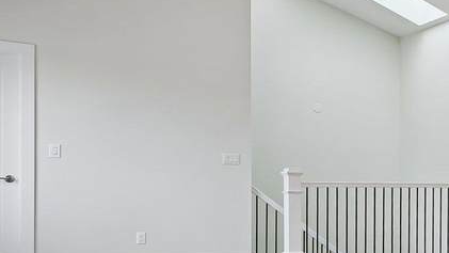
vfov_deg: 23.4
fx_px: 607
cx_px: 589
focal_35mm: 51
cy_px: 176
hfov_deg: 31.2
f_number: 7.1
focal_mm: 16
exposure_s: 1/30
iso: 250
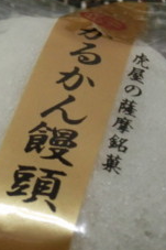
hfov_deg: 14.0
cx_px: 42
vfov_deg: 21.0
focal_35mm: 97
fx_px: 672
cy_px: 170
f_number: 4.2
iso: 800
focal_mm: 8.29
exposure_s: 1/60
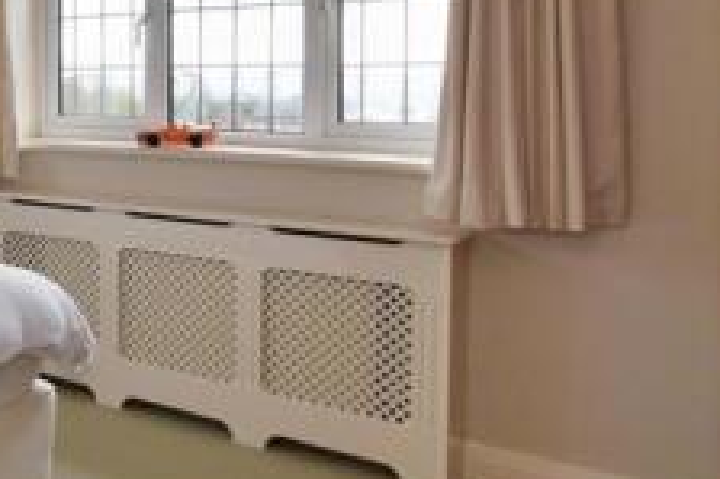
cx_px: -132
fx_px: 879
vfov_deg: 29.8
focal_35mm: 44
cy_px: 95
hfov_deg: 35.6
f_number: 11
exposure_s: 1/50
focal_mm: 10
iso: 400
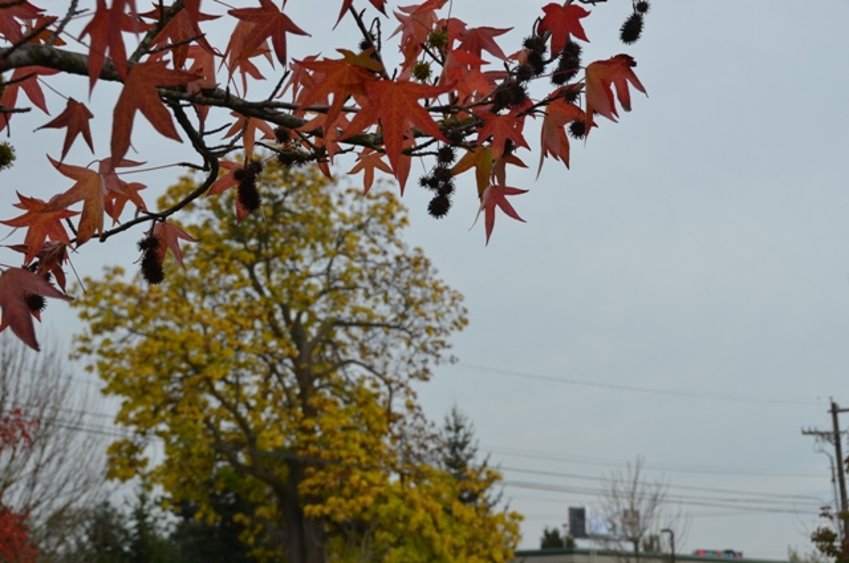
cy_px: 282
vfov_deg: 20.5
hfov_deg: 30.6
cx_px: 424
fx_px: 1553
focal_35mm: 66
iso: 125
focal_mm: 44
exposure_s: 1/250
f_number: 8
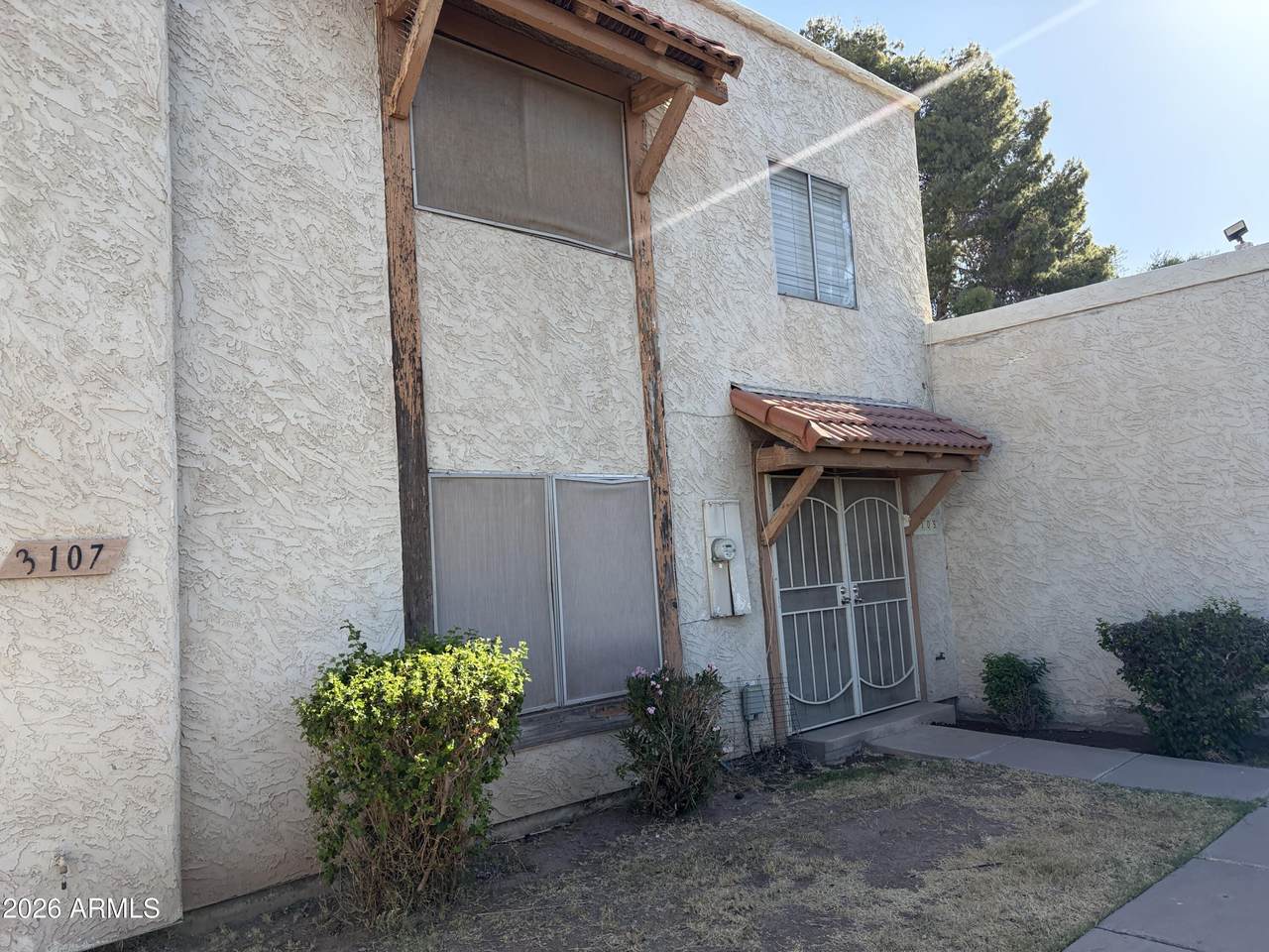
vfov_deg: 53.1
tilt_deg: +7.5
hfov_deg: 67.3
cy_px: 476
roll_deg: +4.0
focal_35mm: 26
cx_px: 634
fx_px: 953
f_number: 1.6
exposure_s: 1/1451
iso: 64
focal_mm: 5.96
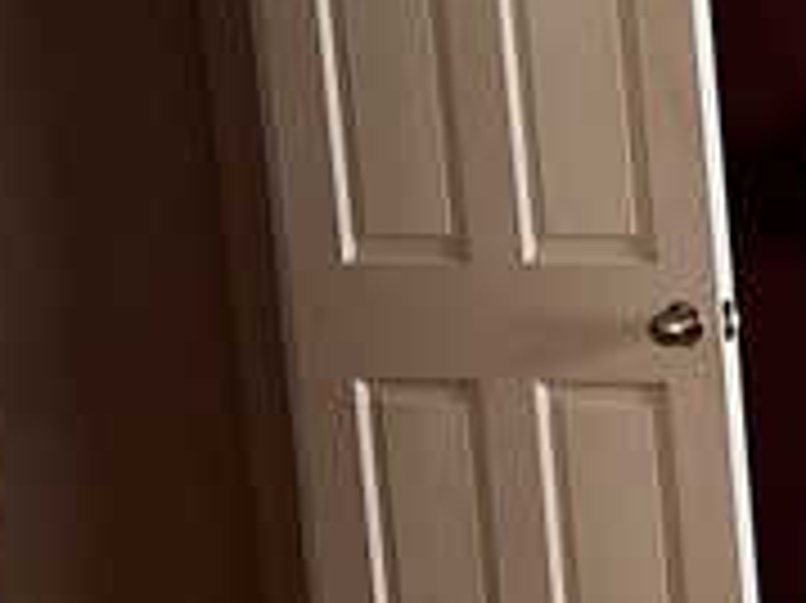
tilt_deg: -8.5
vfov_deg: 9.9
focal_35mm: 149
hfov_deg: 12.4
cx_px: 1301
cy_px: 270
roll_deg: +3.8
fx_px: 3467
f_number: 1.5
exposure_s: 1/101
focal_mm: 5.7
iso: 125
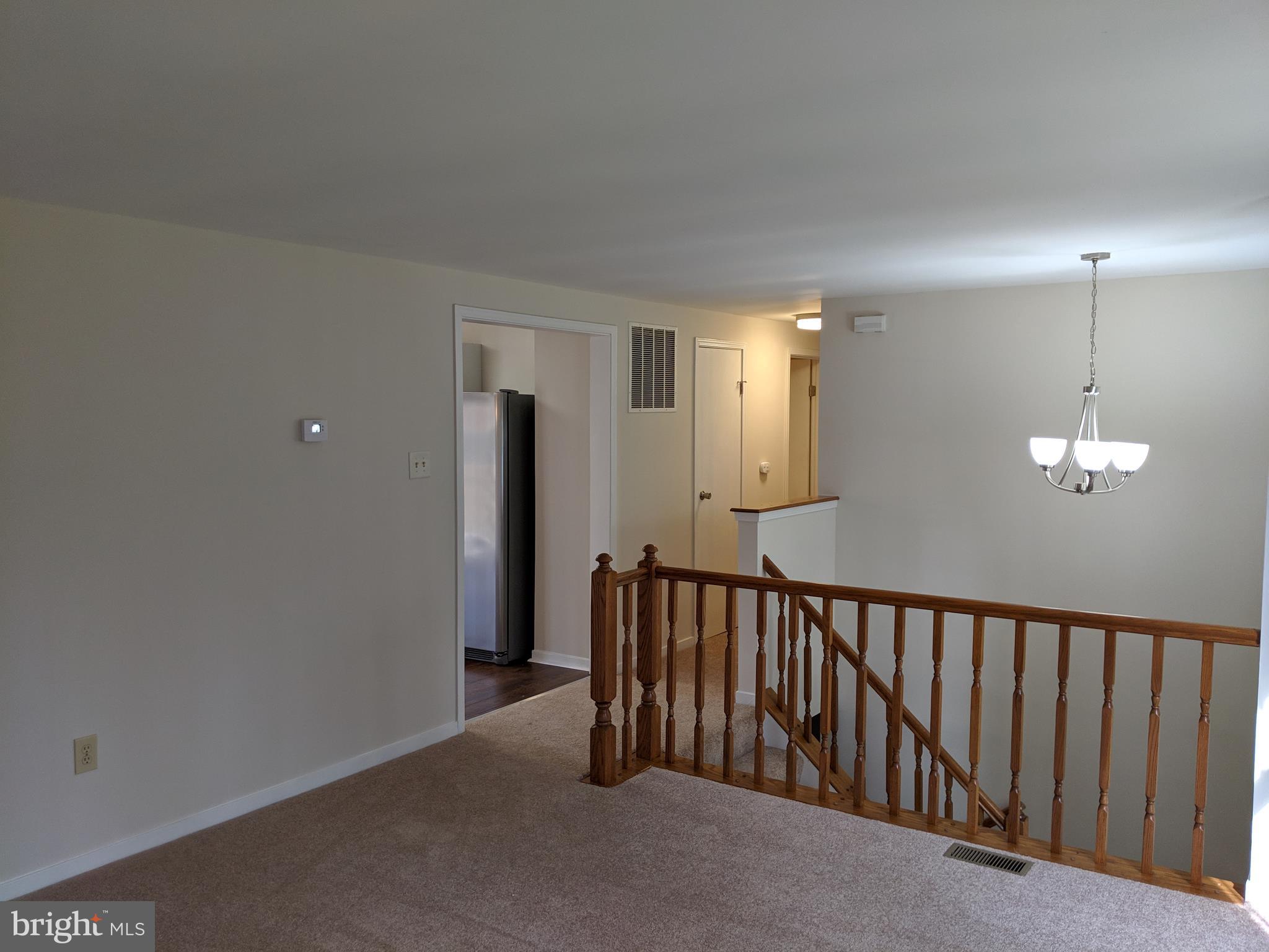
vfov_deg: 51.4
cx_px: 634
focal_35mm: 27
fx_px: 990
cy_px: 476
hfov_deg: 65.3
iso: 192
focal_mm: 4.44
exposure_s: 1/120
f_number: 1.8
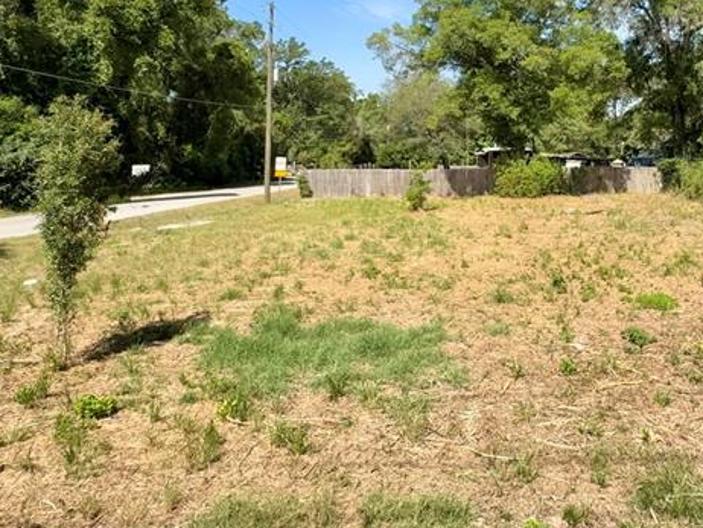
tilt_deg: +2.7
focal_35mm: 31
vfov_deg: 44.1
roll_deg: -0.4
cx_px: 495
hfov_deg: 56.4
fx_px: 630
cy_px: 135
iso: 50
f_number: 2.2
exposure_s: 1/1125
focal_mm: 2.22
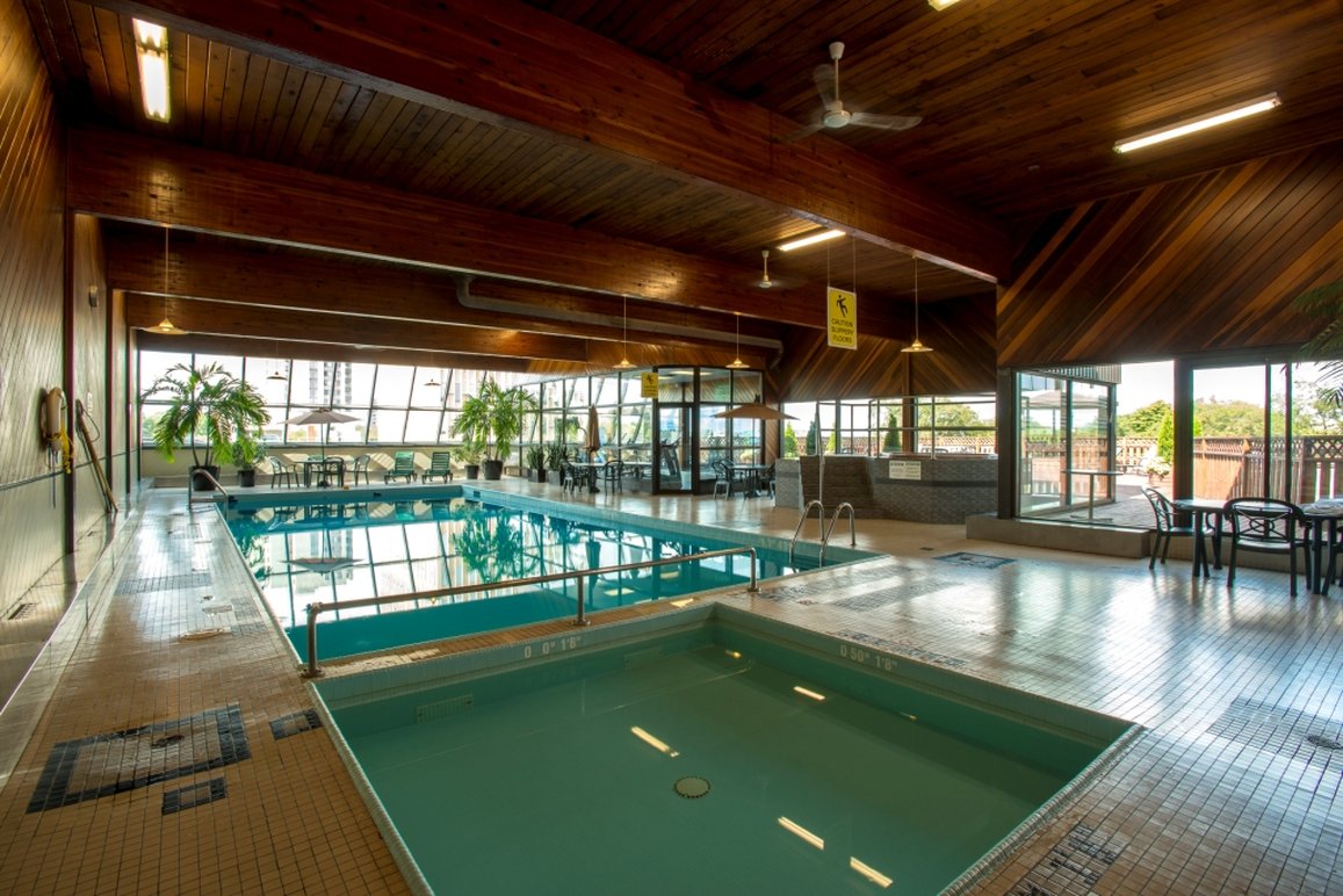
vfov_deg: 70.5
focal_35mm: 17
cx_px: 672
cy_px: 448
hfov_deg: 93.3
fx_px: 634
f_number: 22
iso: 100
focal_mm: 17
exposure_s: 1.3
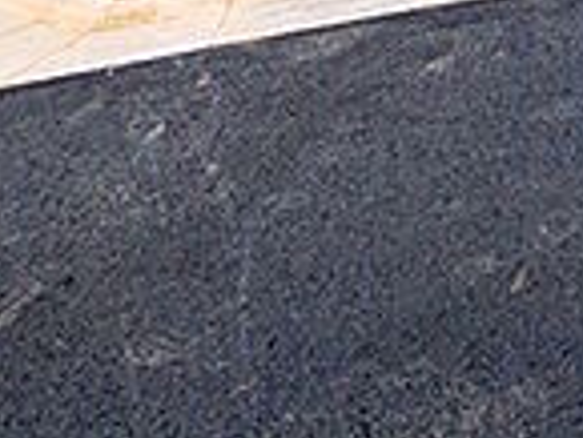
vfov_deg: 17.5
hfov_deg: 25.1
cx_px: 881
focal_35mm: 58
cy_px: -454
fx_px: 978
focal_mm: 1.83
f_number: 2.2
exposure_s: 1/1527
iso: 49
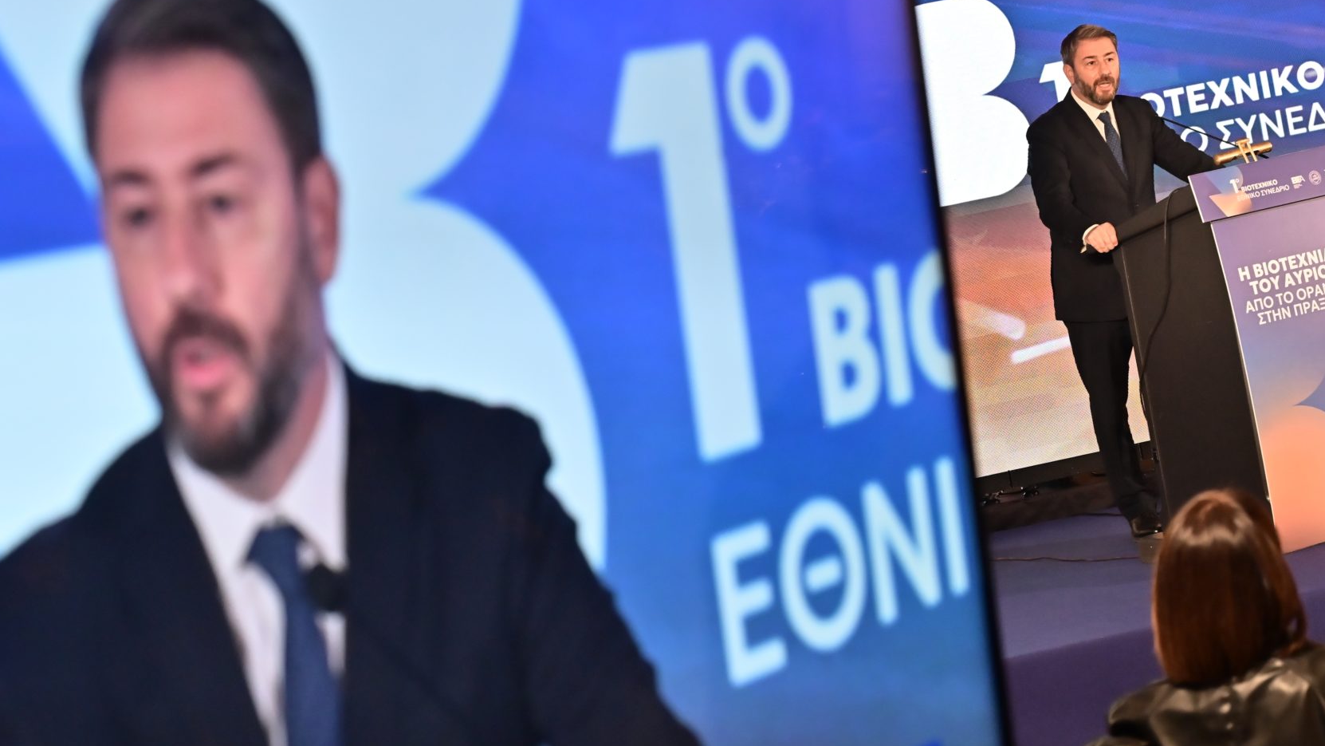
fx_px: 2811
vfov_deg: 15.1
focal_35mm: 80
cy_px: 406
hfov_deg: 26.5
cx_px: 625
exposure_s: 1/250
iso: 3200
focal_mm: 62
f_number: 4.5
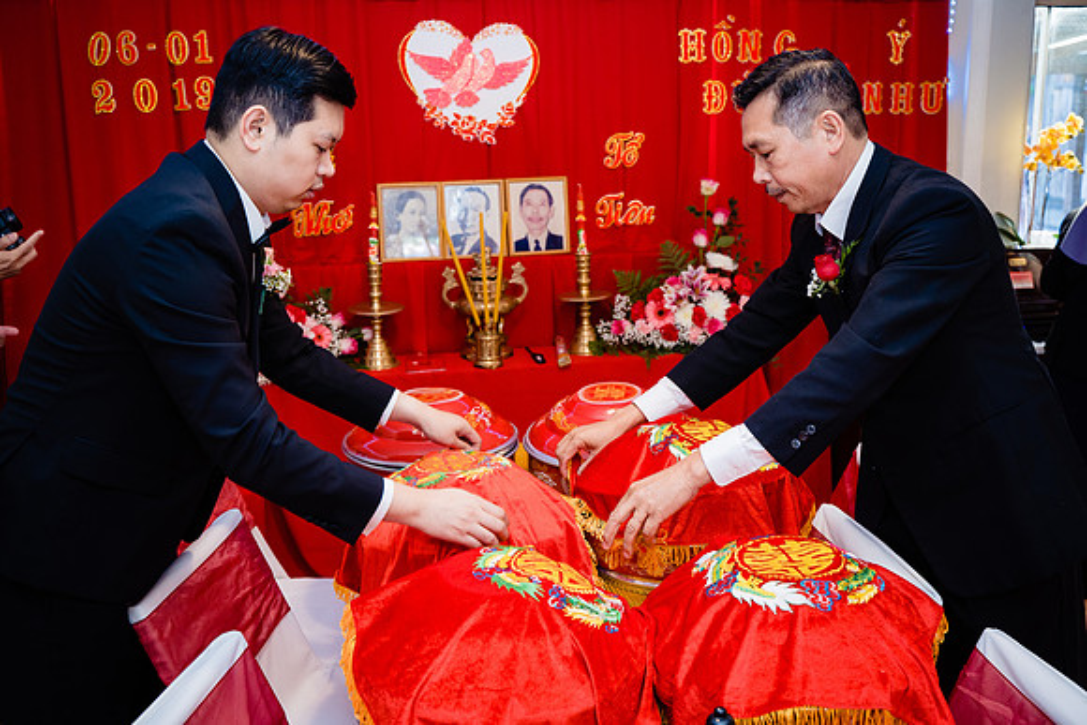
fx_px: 997
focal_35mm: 33
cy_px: 362
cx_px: 544
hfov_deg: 57.2
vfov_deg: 40.0
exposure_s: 1/125
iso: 1000
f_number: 4
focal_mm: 33
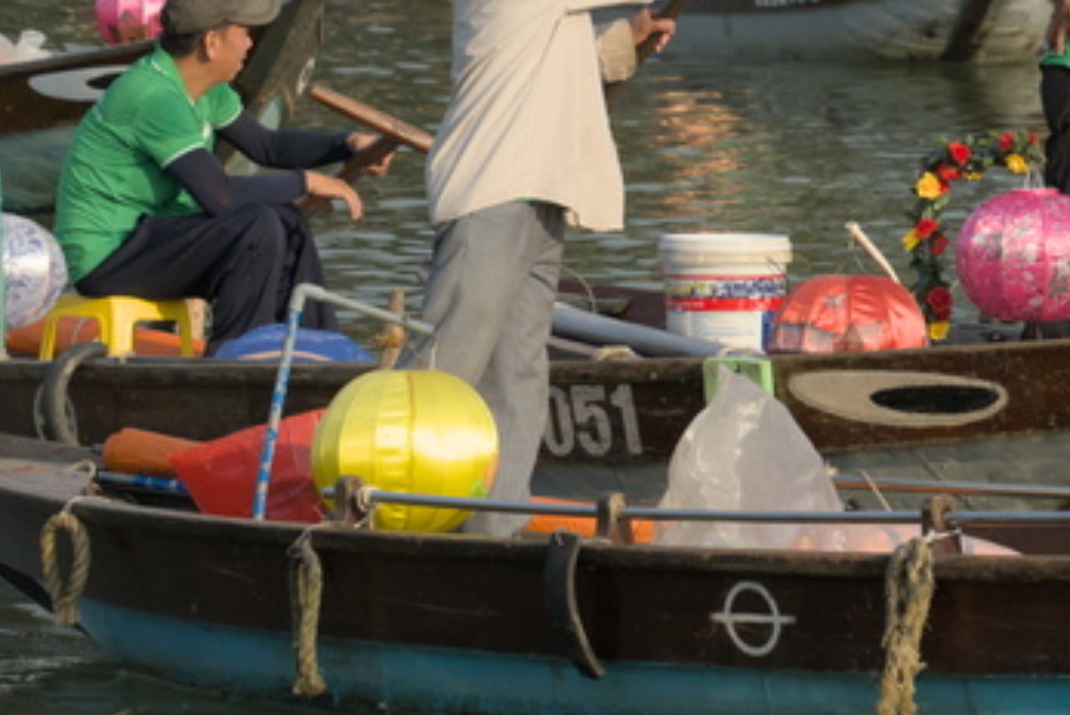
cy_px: 160
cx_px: 1067
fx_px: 14040
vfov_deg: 2.9
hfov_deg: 4.4
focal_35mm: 472
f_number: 7.1
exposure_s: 1/2000
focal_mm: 138
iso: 800
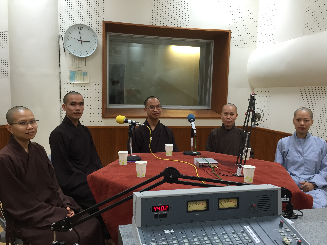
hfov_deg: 56.8
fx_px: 302
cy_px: 133
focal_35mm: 32
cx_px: 164
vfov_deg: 44.1
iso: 64
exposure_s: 1/30
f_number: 2.2
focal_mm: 4.15
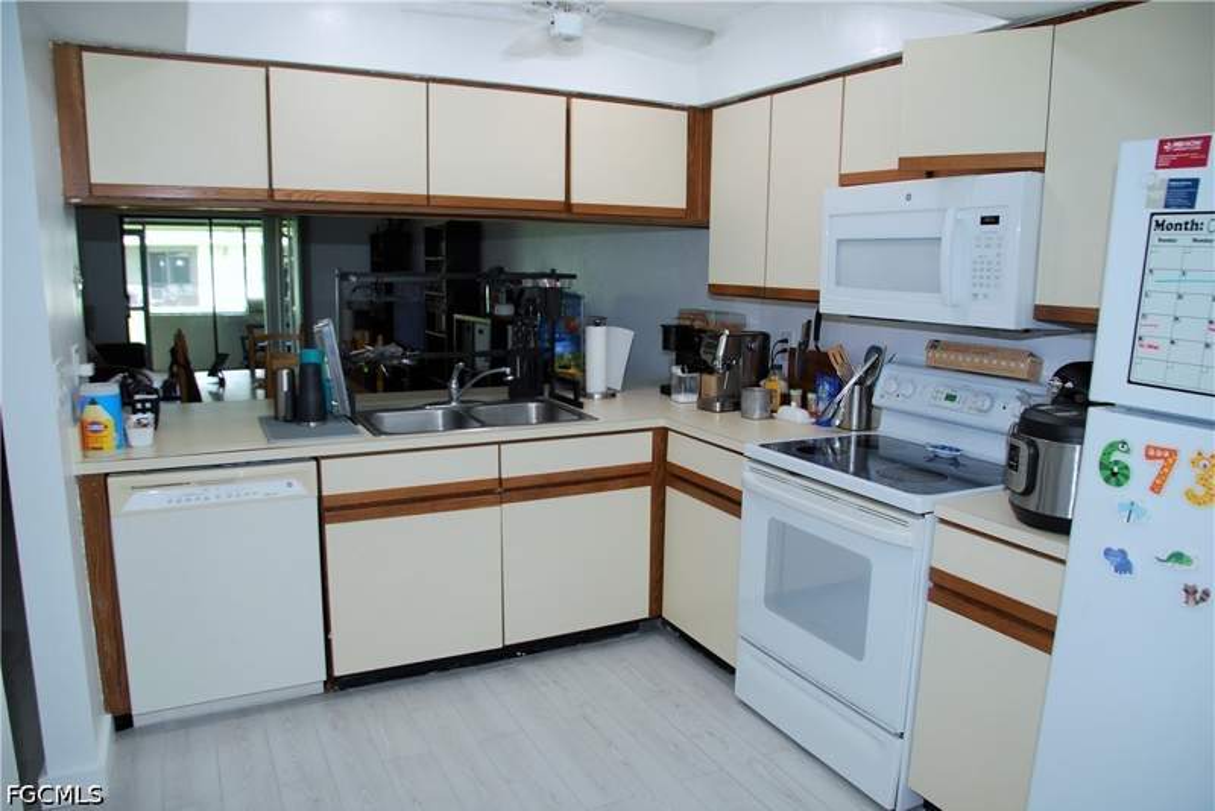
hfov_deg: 73.7
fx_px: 810
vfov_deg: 53.2
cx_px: 608
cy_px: 406
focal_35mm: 24
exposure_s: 1/60
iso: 200
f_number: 4
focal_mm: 16
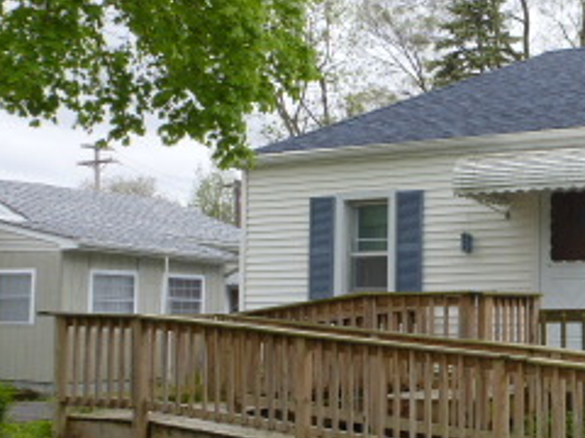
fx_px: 1082
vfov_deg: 22.9
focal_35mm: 64
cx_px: 602
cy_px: 209
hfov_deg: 28.2
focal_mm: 4.3
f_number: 3.3
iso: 100
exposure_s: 1/250
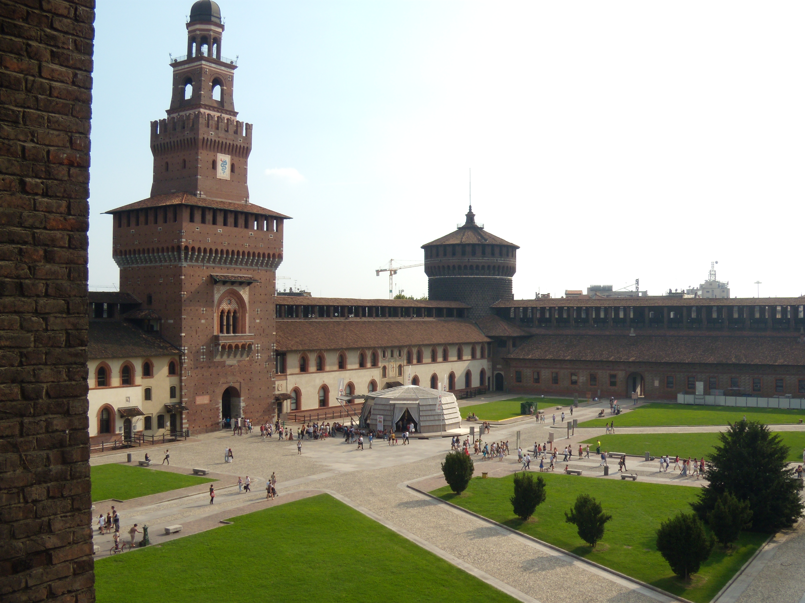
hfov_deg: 51.4
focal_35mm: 36
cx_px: 402
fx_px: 837
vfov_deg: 39.7
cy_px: 302
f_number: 8.5
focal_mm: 6.4
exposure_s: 1/160
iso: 80
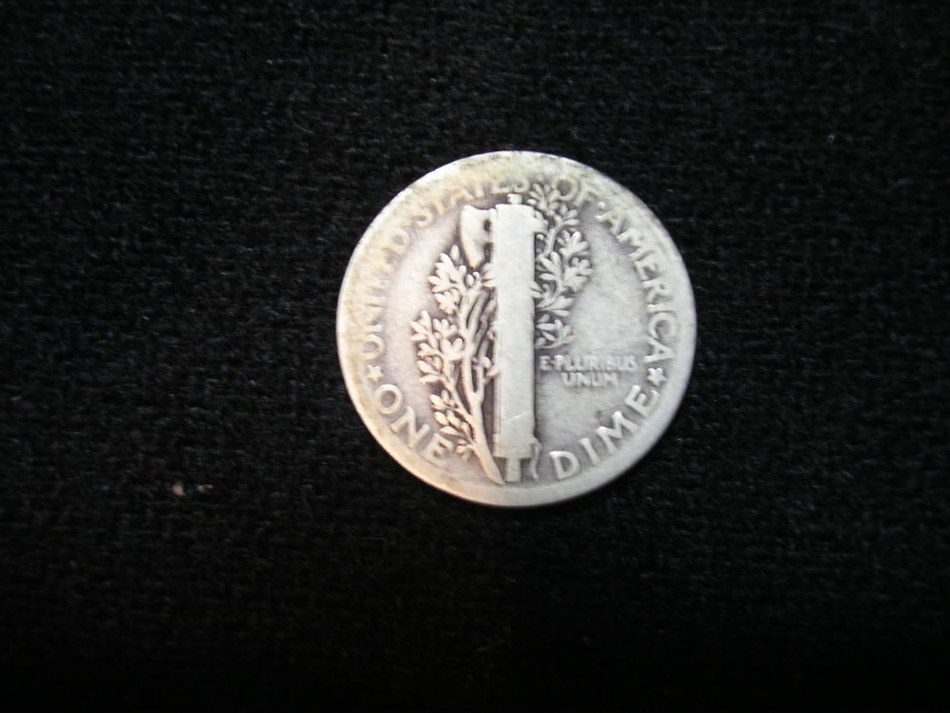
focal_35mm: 38
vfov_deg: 37.7
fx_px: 1043
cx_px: 475
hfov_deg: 49.0
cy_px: 356
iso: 100
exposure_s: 1/6.8
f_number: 2.8
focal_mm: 5.8
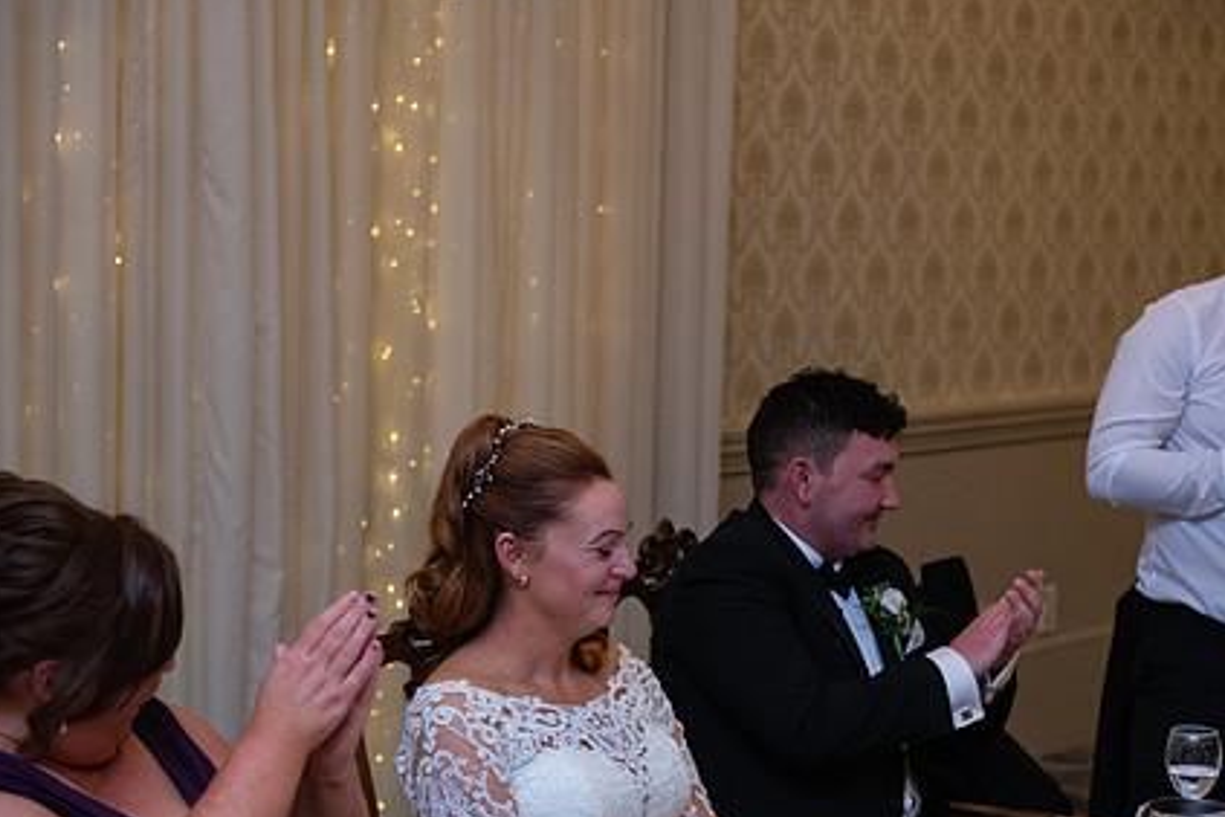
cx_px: 817
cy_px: 479
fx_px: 2892
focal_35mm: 85
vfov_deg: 16.1
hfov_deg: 23.8
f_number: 3.5
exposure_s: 1/160
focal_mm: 62
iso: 1000
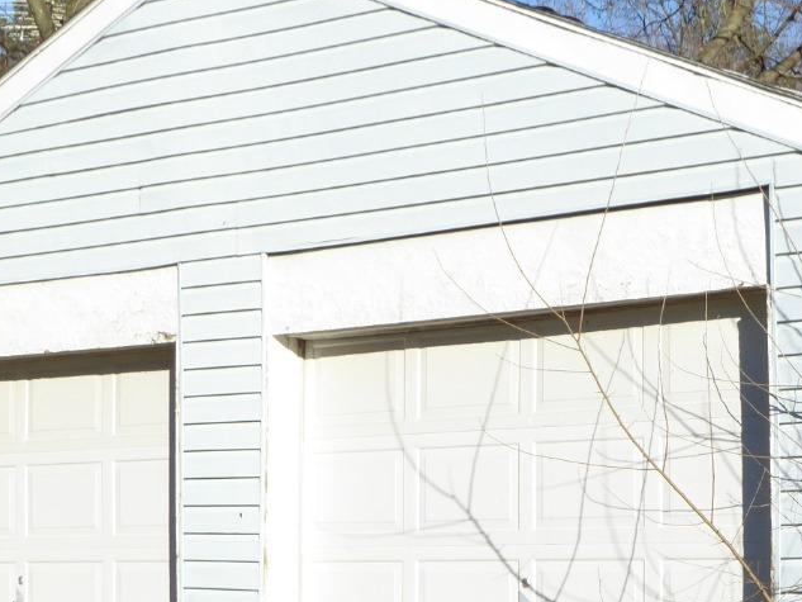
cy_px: 458
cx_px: 597
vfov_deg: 16.2
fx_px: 2109
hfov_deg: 21.4
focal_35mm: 91
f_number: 6.3
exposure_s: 1/250
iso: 80
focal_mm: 7.2
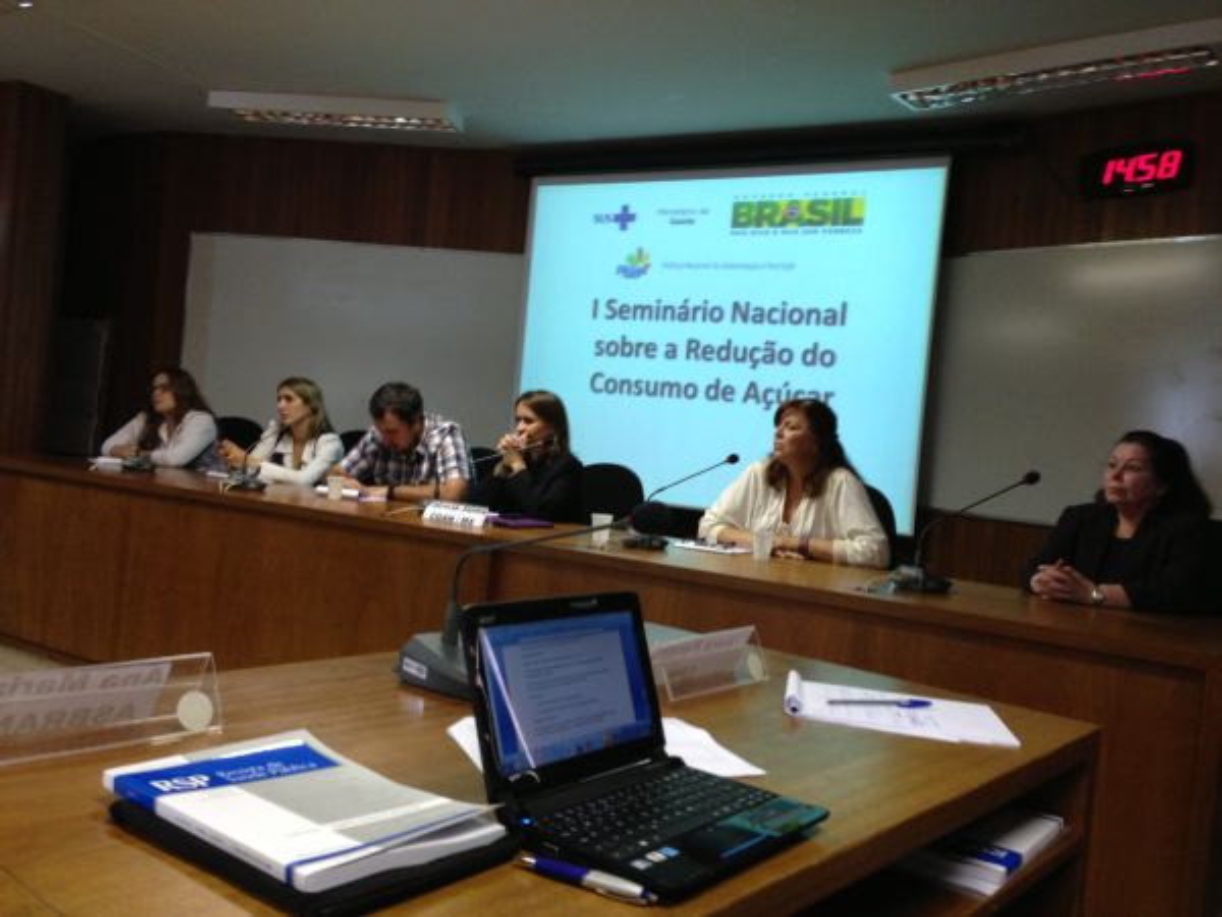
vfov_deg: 42.9
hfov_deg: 55.4
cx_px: 611
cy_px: 458
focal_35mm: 33
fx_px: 1165
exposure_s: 1/20
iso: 160
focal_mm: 4.13
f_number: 2.4
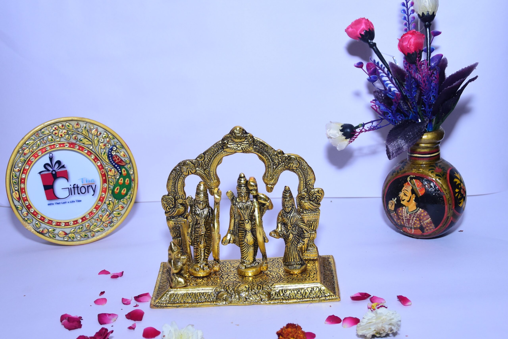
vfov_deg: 28.1
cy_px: 170
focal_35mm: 48
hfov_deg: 41.1
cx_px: 254
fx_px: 677
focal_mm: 32
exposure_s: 1/125
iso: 250
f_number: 4.2
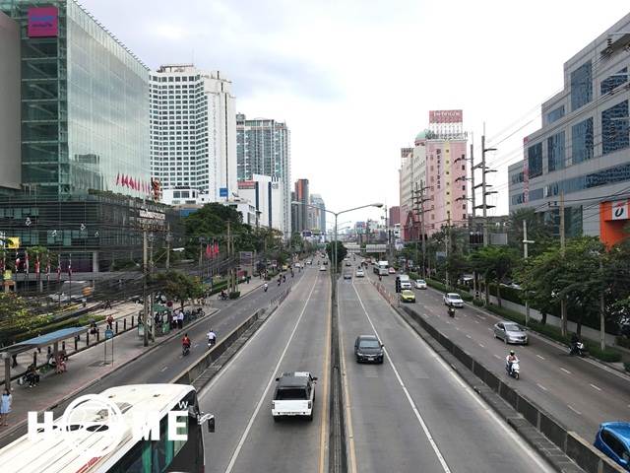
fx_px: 528
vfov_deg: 48.2
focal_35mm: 29
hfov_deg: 61.7
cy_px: 236
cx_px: 315
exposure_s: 1/519
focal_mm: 4.15
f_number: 2.2
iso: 25
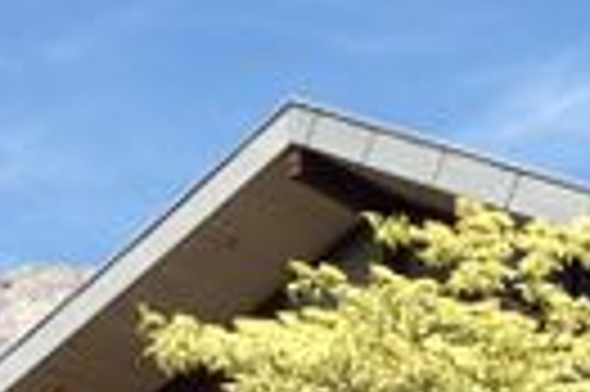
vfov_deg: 8.8
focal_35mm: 152
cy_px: 613
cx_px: 509
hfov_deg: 13.4
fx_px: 2488
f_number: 2.4
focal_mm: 3.3
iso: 32
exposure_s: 1/894
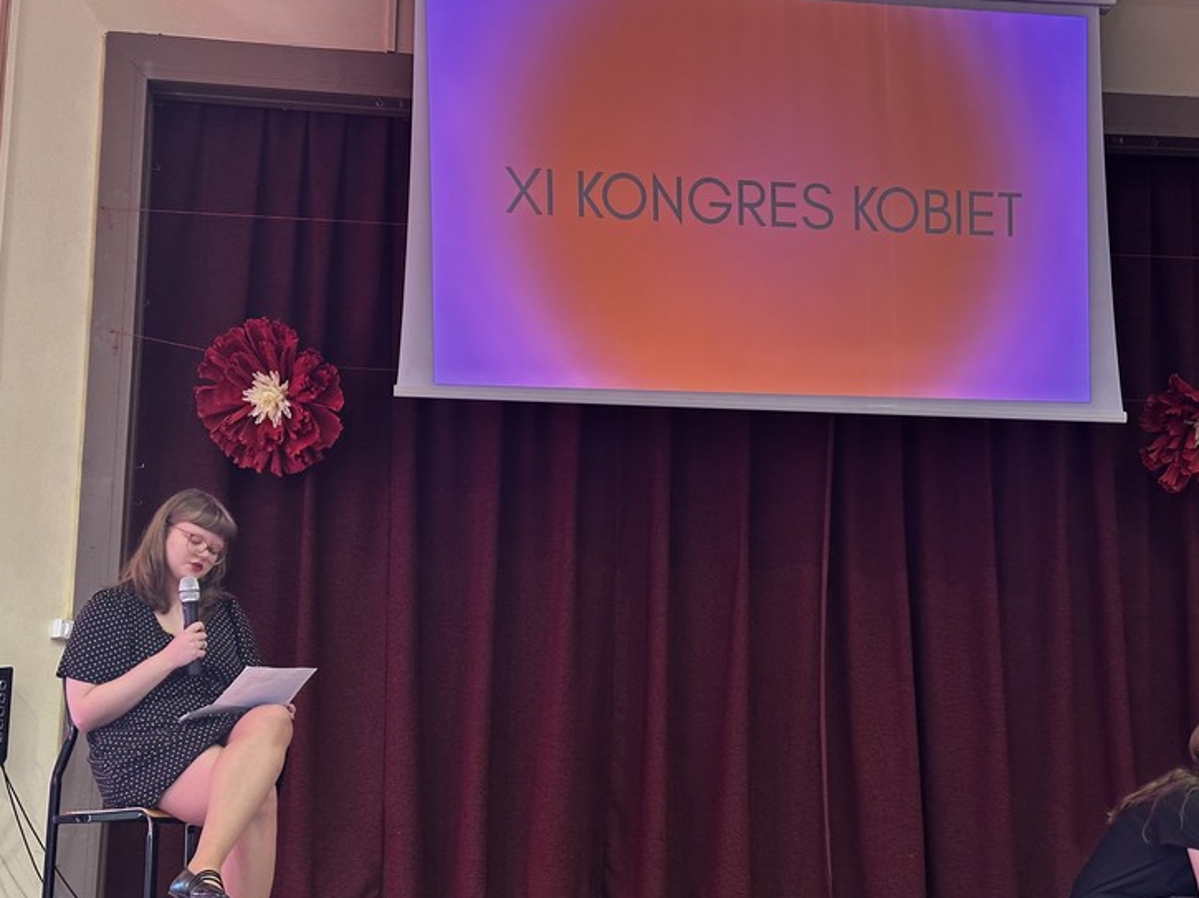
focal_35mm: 53
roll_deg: -0.2
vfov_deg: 27.5
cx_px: 612
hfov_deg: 36.2
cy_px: 475
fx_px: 1835
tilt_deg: +10.7
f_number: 1.78
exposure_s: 1/33
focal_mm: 6.86
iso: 200
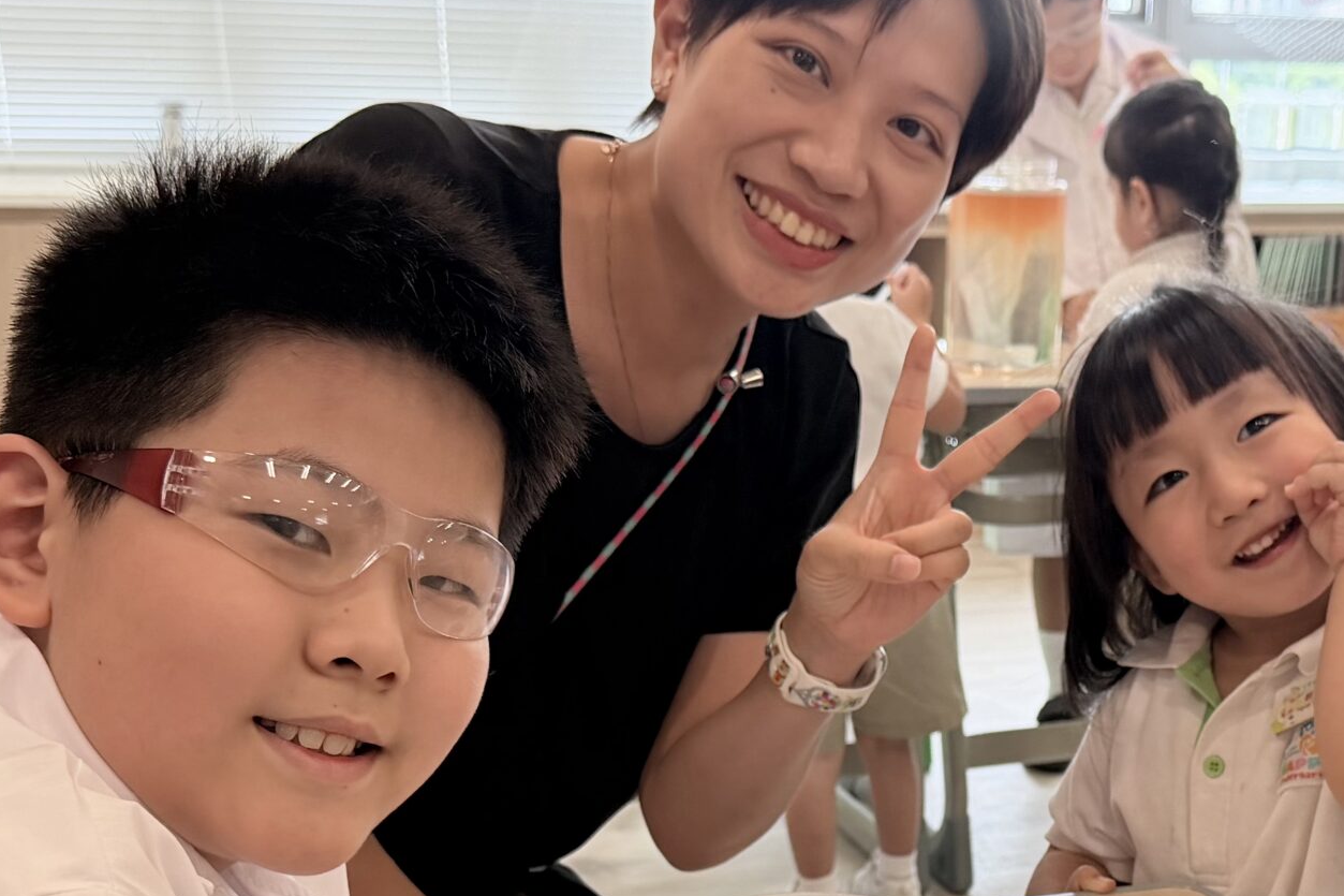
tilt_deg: -19.2
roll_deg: -1.7
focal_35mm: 51
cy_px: 782
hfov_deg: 38.1
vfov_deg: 25.7
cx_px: 973
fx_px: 1904
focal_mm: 6.76
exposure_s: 1/228
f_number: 1.78
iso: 200
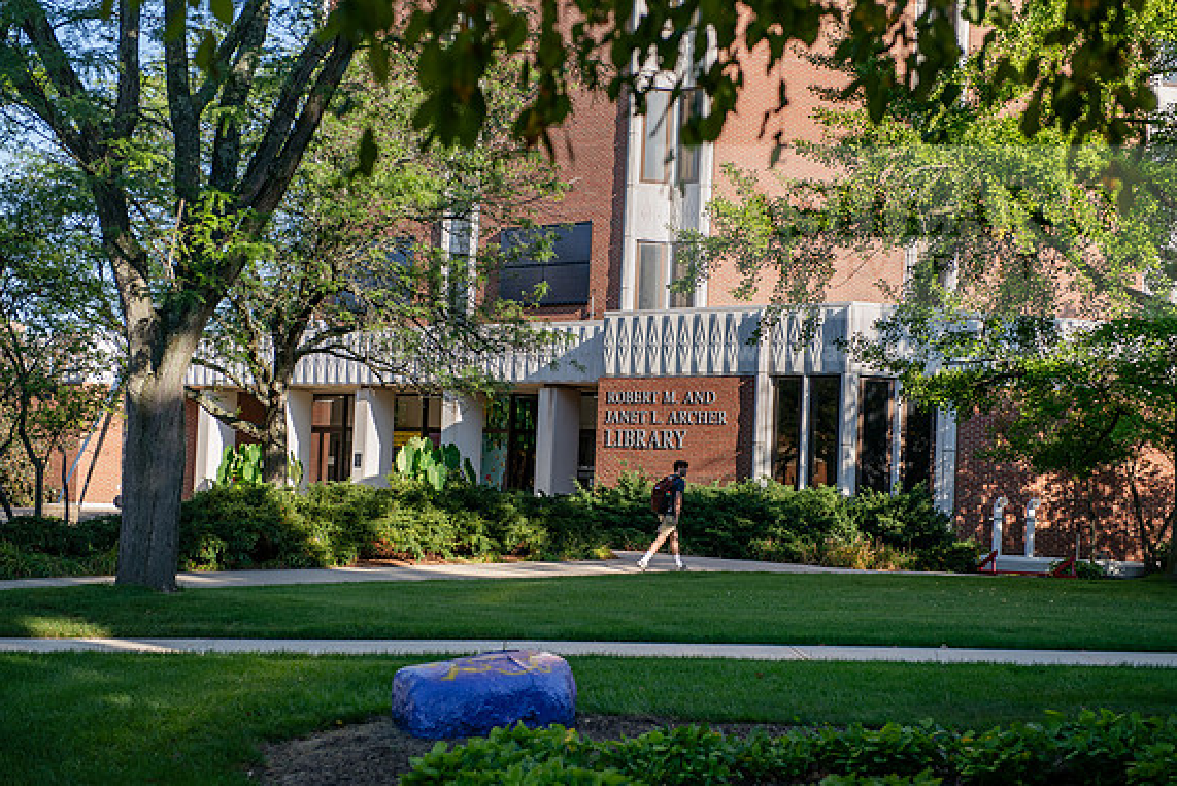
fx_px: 2060
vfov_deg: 21.6
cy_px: 395
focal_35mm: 63
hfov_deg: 31.9
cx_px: 594
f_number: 4
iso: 100
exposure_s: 1/400
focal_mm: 62
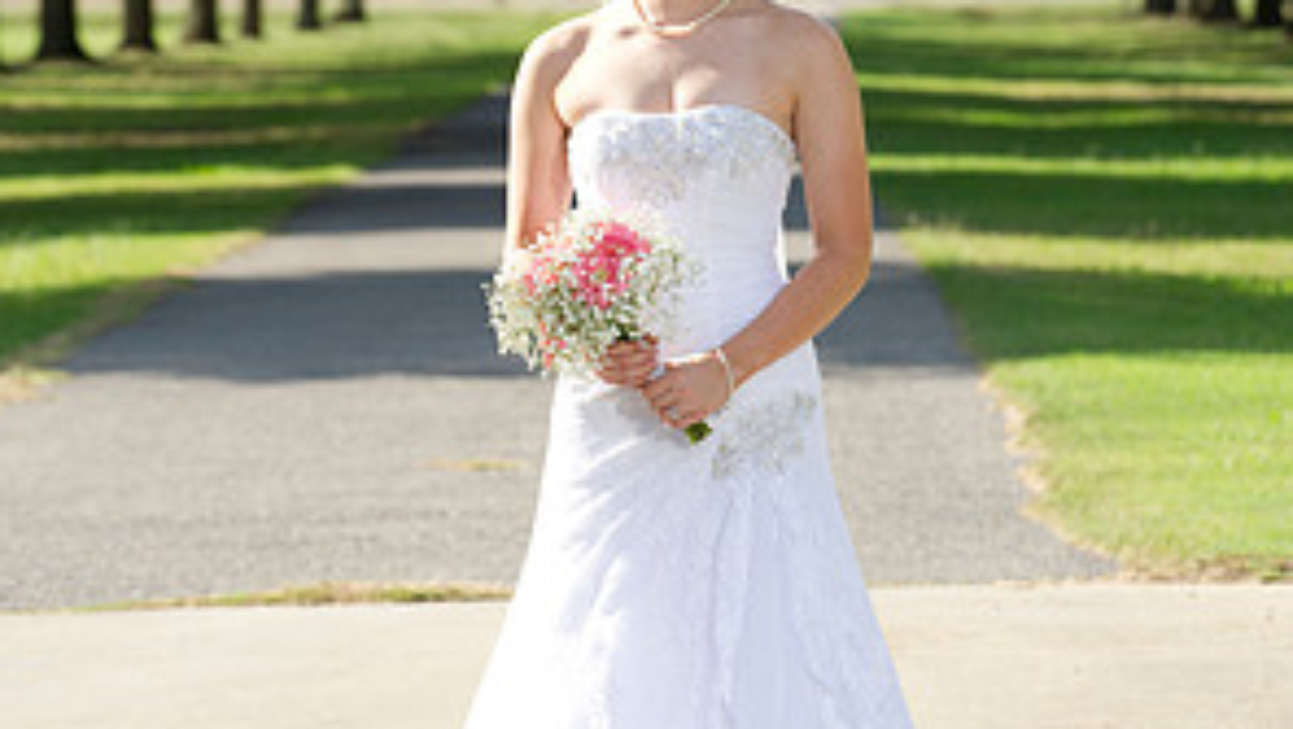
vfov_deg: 3.8
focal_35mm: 318
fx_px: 10911
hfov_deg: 6.8
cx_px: 644
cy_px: 340
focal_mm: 200
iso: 250
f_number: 7.1
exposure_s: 1/250
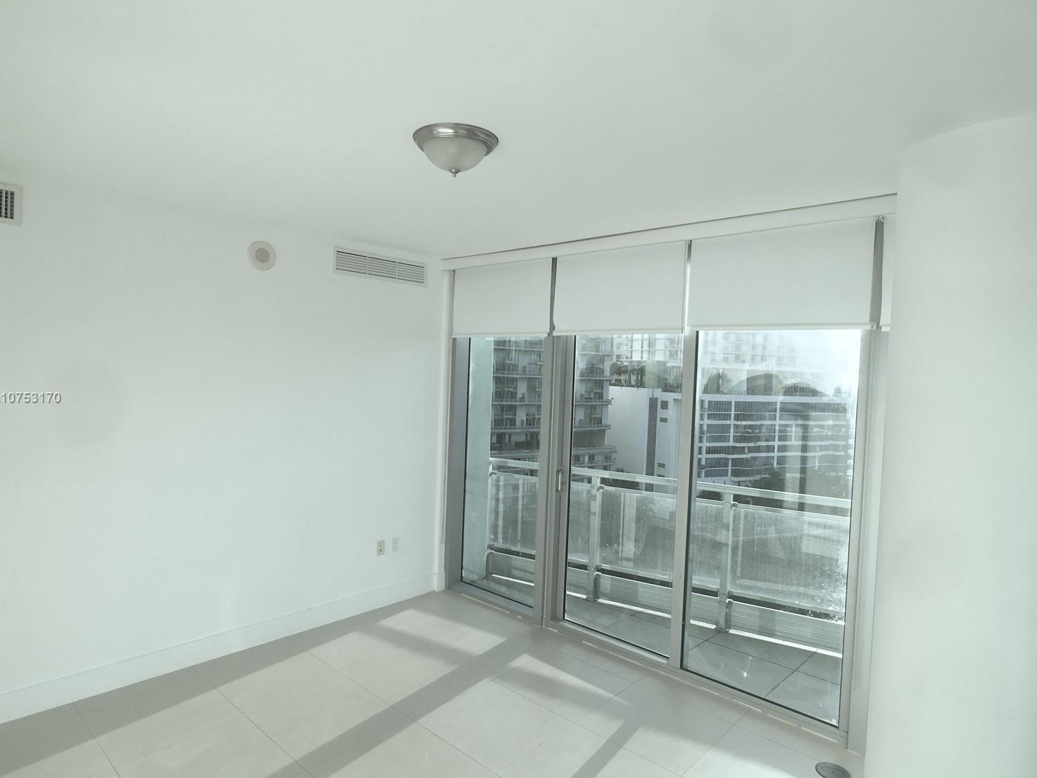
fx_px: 929
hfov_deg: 58.3
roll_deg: -2.4
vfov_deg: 45.4
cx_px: 505
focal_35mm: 31
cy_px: 398
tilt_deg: -1.4
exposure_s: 1/615
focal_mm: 4.15
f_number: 2.2
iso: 25
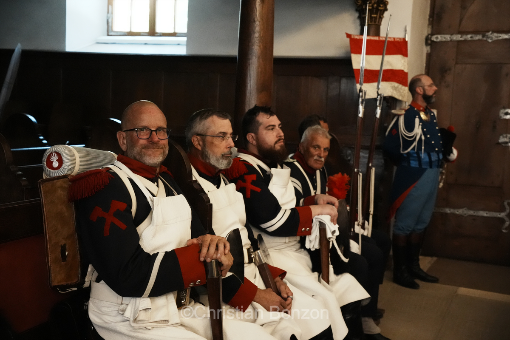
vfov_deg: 26.7
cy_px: 170
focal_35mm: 50
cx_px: 255
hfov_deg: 39.2
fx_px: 715
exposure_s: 1/200
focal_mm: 50.5
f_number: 5.6
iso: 10000
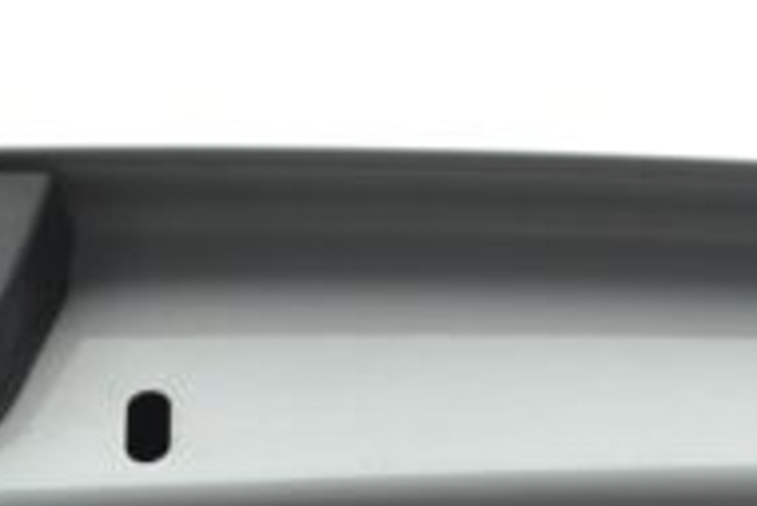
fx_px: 2546
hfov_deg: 16.9
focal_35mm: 121
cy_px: 791
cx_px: 418
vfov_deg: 10.9
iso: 1600
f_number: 3.5
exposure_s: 1/160
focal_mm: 20
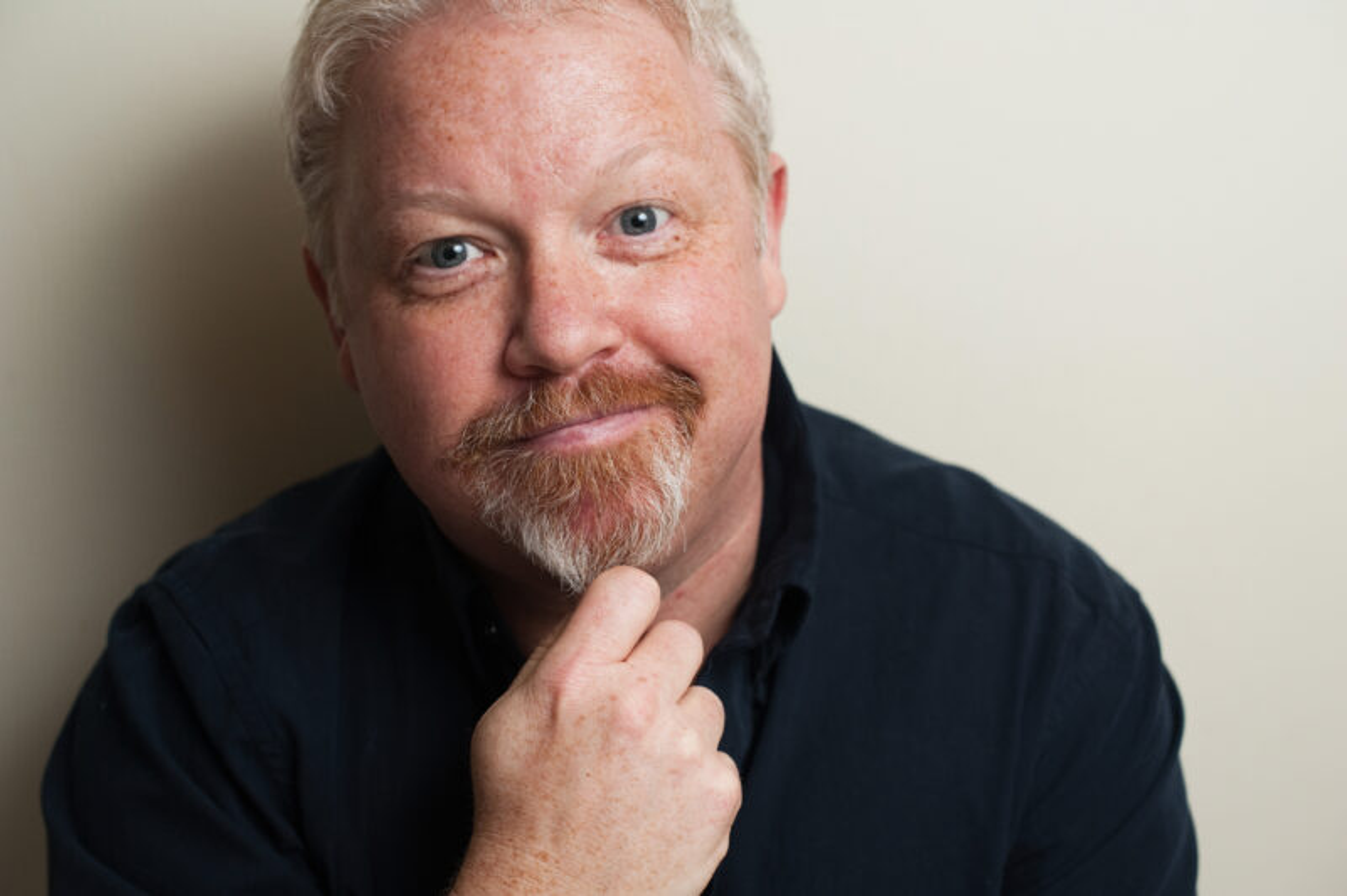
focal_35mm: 50
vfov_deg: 26.9
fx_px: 1869
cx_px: 674
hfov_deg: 39.6
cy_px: 448
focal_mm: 50
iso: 200
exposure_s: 1/250
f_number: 5
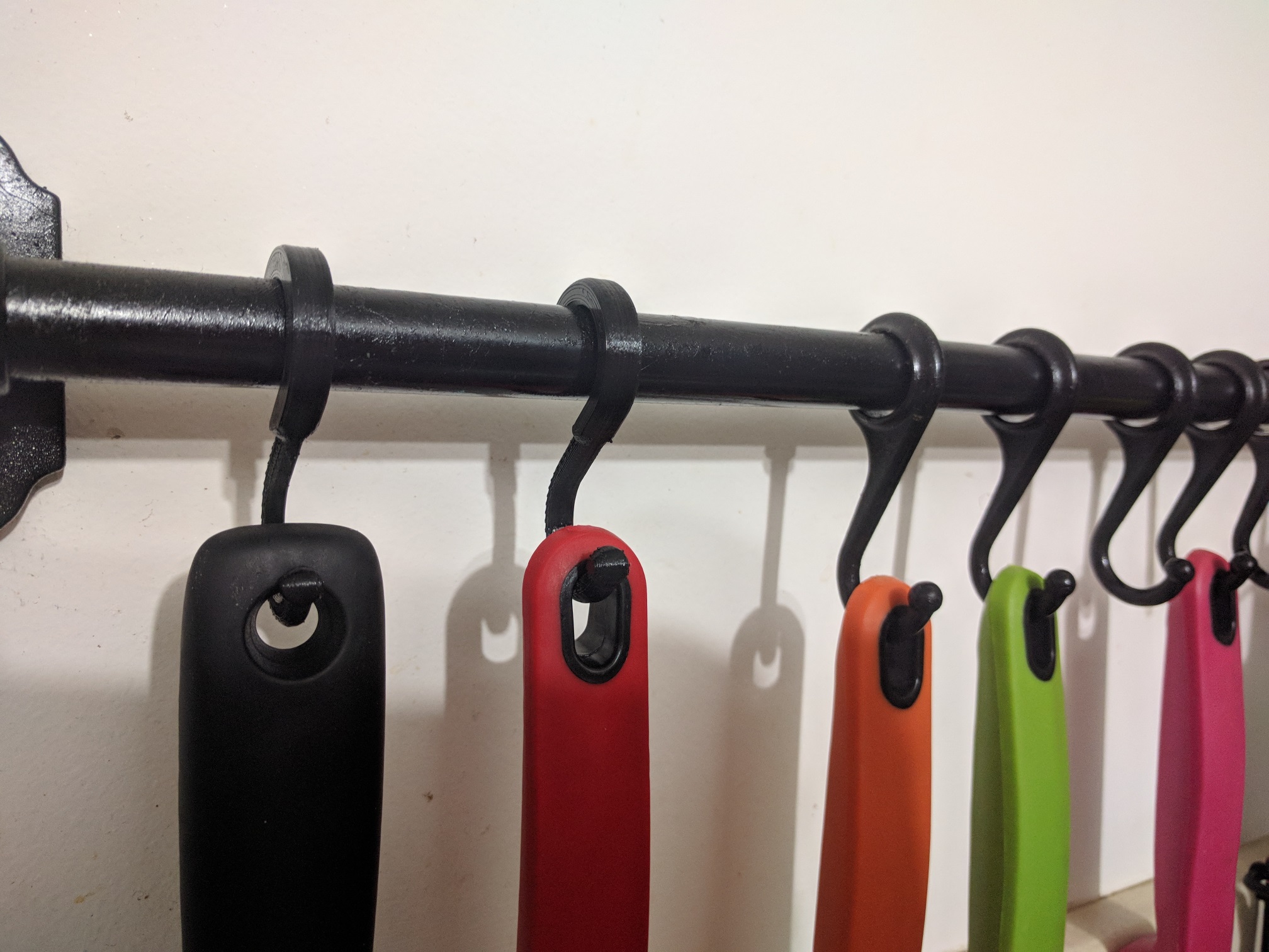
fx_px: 953
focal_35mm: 26
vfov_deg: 53.1
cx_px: 634
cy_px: 476
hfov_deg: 67.3
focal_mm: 4.67
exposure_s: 1/45.2
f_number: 2
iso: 656
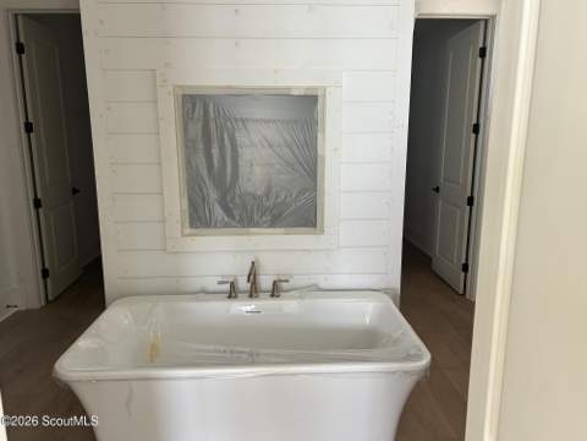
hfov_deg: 67.3
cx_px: 294
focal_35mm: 26
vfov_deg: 53.1
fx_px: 441
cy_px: 220
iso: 125
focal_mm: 5.7
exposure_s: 1/105
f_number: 1.5
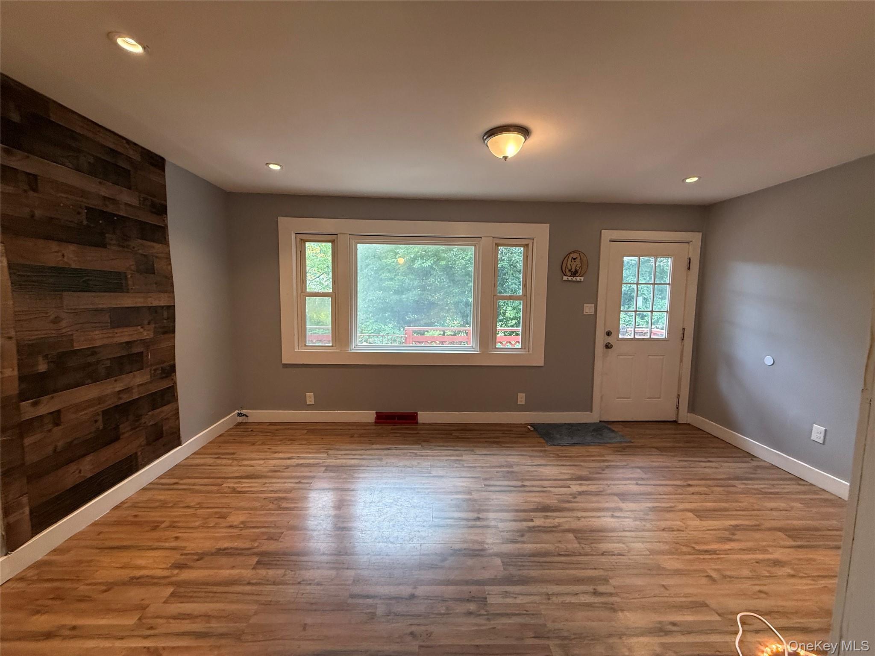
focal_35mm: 14
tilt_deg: -5.4
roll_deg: -0.3
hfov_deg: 102.1
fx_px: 354
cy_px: 328
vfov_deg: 85.7
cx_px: 438
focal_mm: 2.22
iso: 320
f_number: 2.2
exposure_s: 1/120
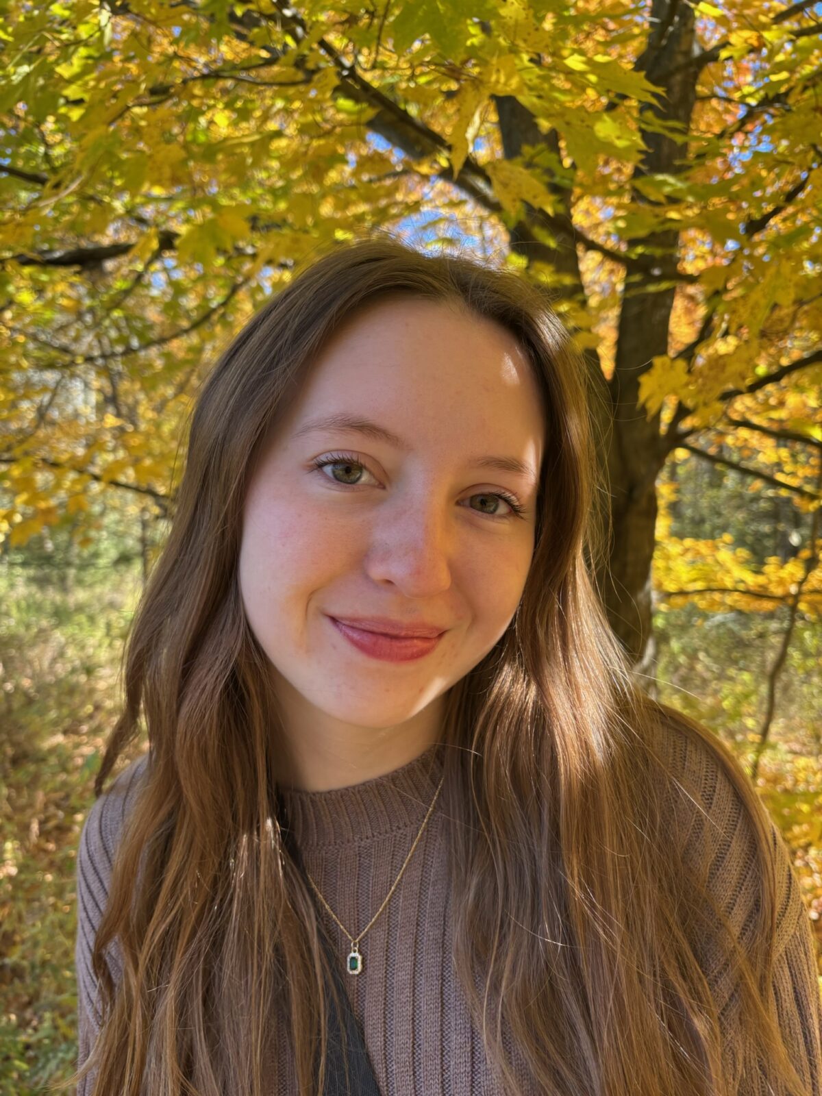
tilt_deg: -2.6
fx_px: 823
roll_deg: -0.5
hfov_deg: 53.1
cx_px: 411
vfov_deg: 67.3
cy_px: 548
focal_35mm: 26
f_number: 1.6
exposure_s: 1/260
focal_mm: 5.96
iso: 40
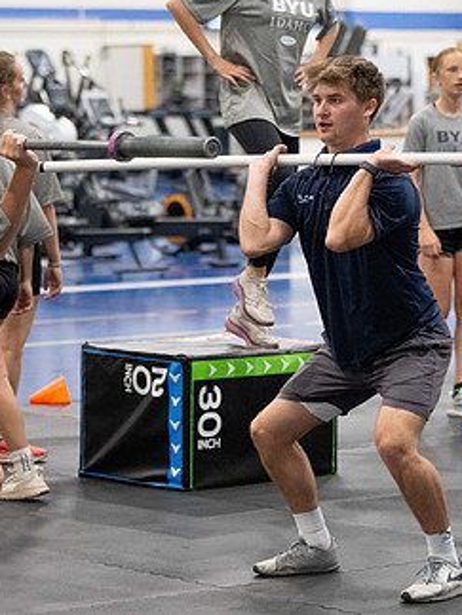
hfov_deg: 8.5
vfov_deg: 11.3
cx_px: 262
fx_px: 3096
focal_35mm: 174
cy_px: 203
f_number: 2.8
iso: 6400
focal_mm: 85
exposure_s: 1/320
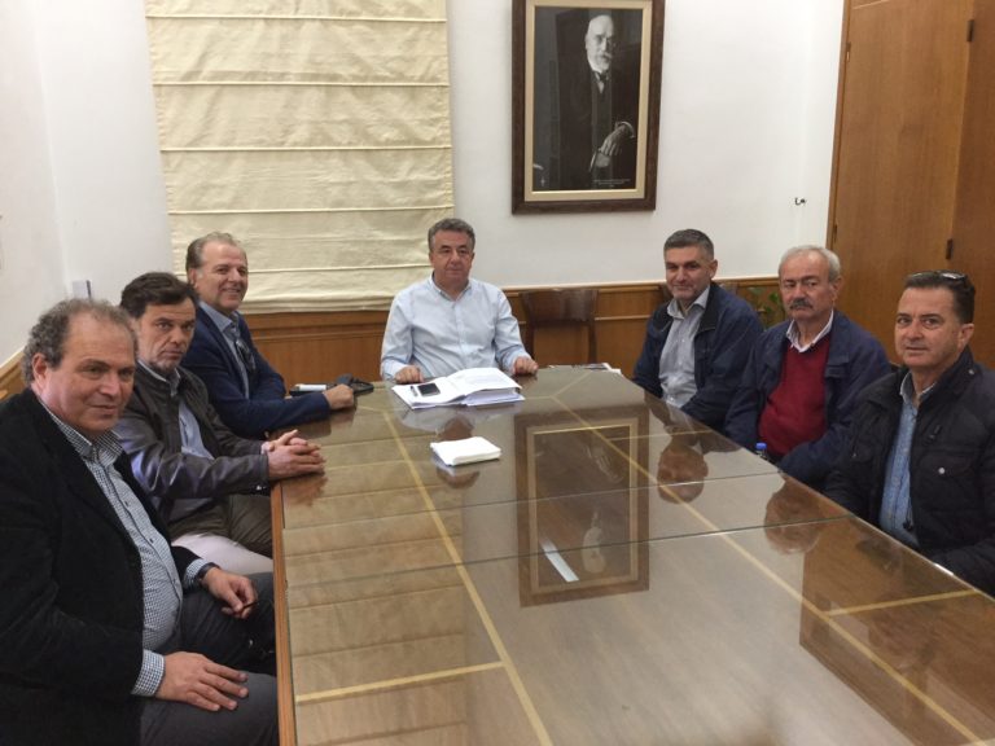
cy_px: 373
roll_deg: +0.2
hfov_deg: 58.4
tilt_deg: -14.4
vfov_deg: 45.4
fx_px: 891
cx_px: 498
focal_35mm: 31
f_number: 2.4
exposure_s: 1/33
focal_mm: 3.3
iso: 160
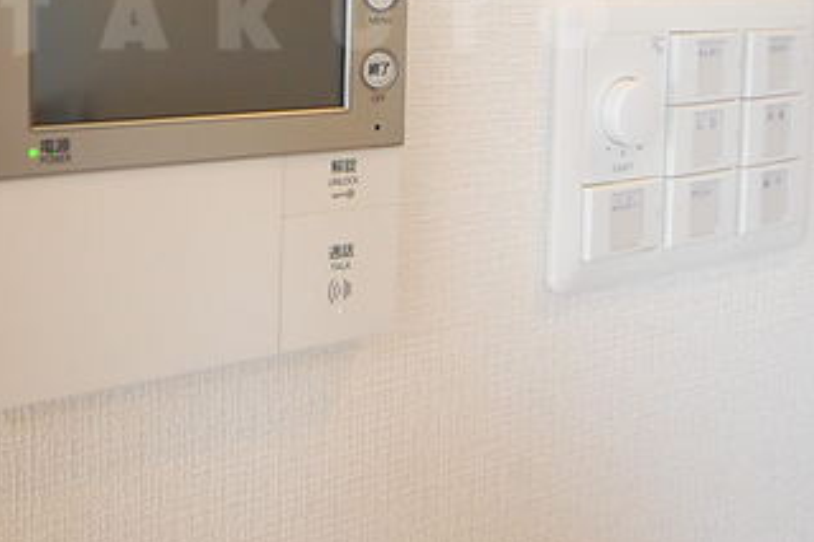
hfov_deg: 53.2
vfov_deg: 35.3
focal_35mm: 34
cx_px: 226
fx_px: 780
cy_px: 20
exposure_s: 1/100
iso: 800
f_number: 5
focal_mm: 11.5
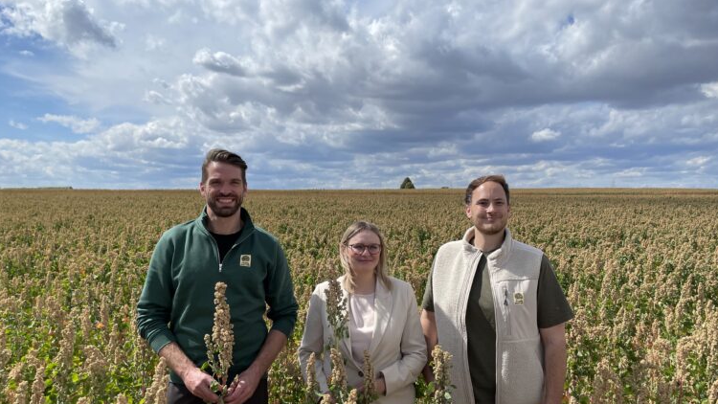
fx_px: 552
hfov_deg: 66.1
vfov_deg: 40.2
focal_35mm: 29
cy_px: 213
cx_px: 364
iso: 32
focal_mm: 4.2
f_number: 1.6
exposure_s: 1/5556
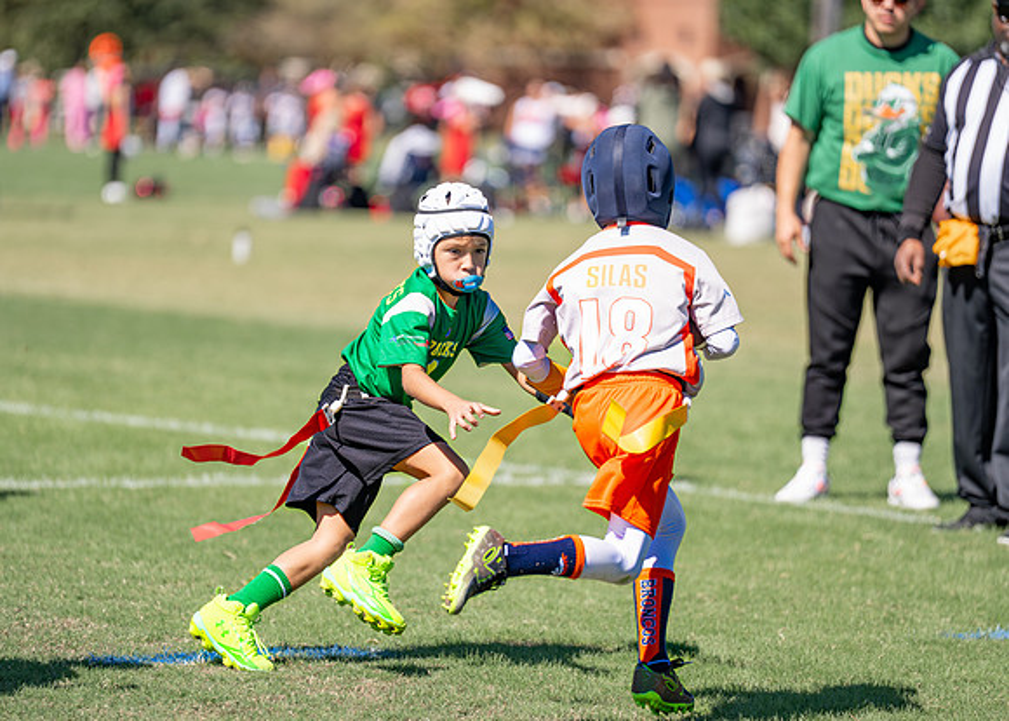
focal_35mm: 225
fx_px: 6432
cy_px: 365
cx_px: 431
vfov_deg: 6.4
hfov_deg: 9.0
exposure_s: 1/2500
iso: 200
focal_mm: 200
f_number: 2.8
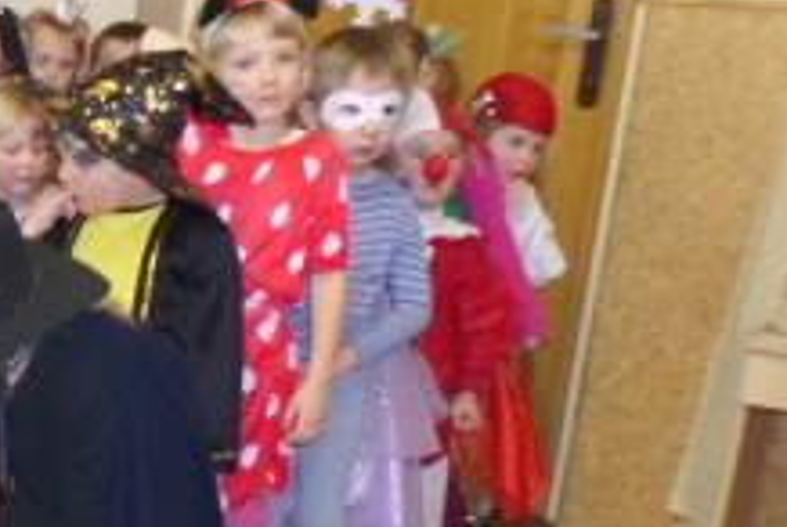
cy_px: 596
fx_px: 2189
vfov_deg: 13.4
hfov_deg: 18.7
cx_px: -289
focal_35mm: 100
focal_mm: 6.2
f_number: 3
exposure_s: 1/30
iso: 640
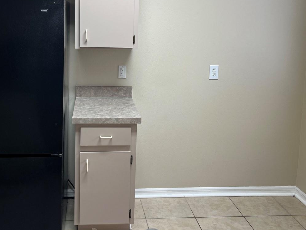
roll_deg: -1.4
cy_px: 58
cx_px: 118
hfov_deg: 44.5
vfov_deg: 33.7
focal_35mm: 42
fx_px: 371
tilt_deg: -6.8
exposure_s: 1/64
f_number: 1.6
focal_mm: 5.1
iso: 64
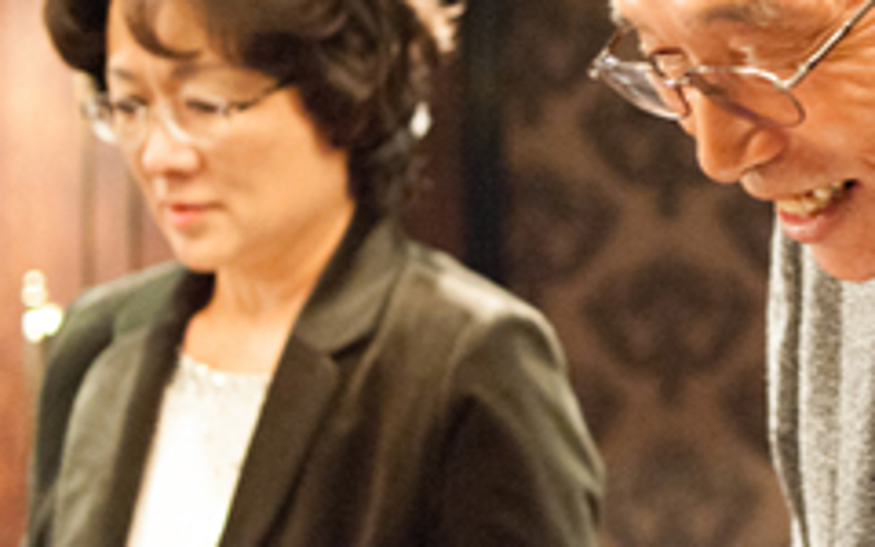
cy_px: 88
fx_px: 2265
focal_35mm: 95
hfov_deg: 21.0
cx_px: 908
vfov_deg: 13.7
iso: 1250
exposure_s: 1/100
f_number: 2.8
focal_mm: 35
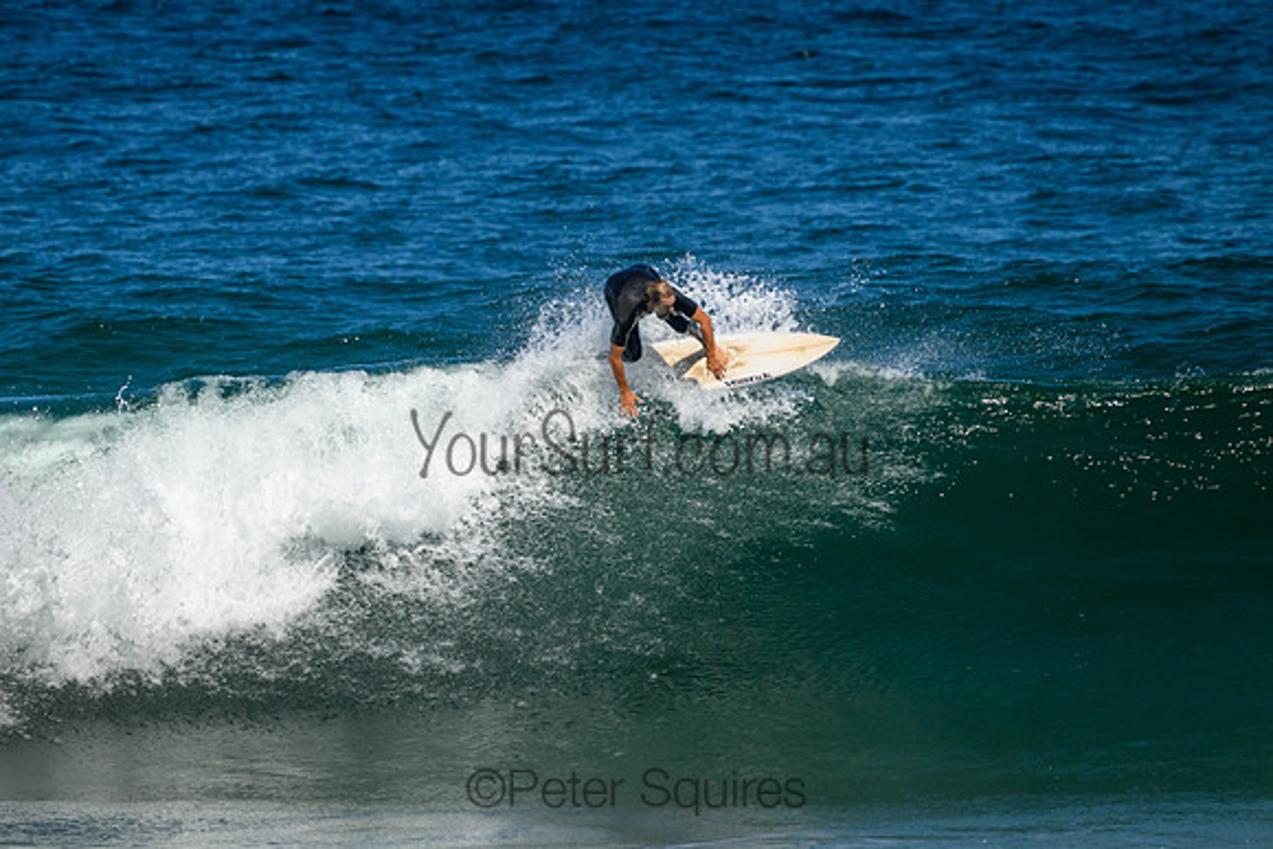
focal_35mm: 920
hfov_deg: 2.2
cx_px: 543
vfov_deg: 1.5
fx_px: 32550
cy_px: 363
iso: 900
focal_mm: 800
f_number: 11
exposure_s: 1/2000
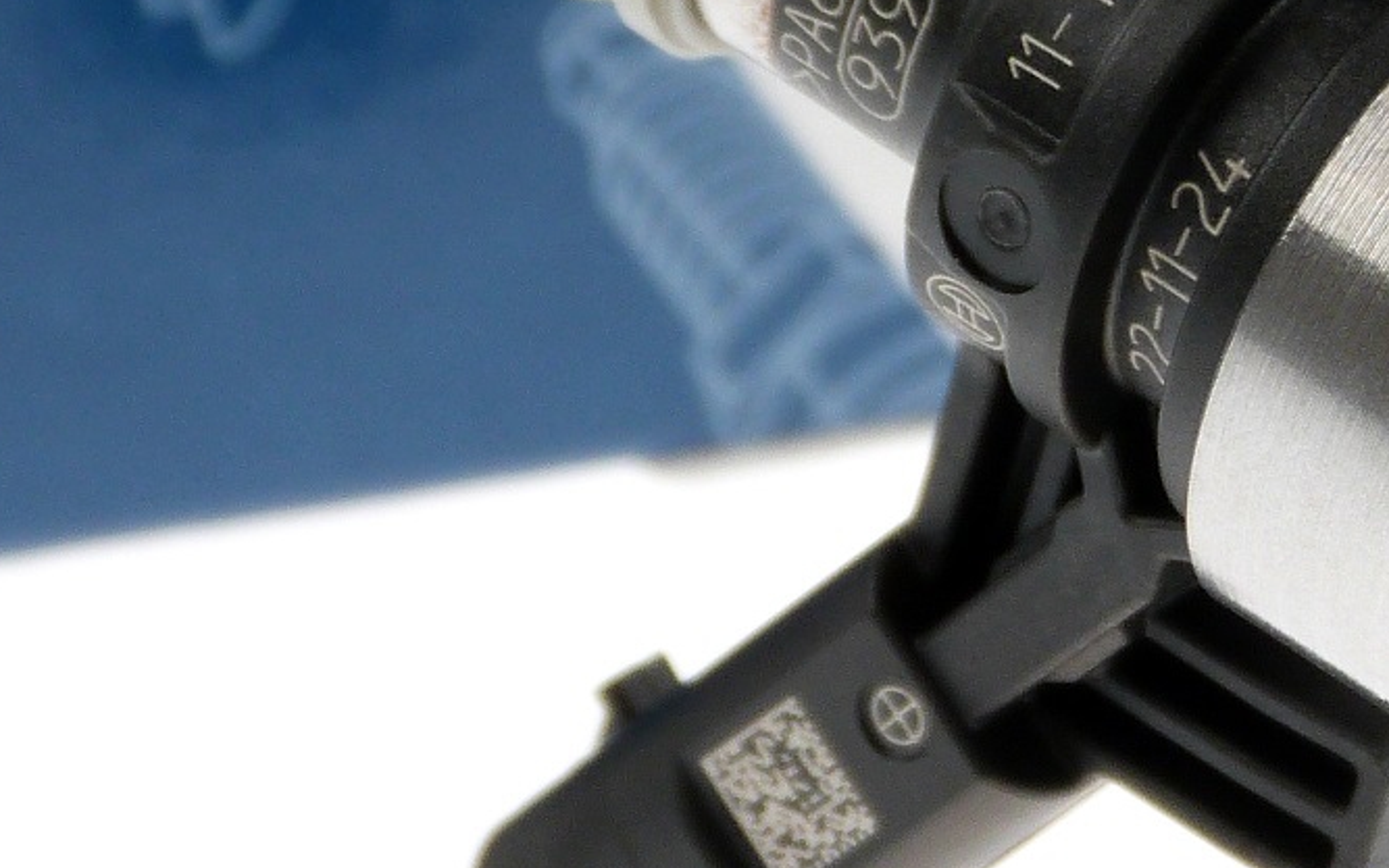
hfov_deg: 3.9
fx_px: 20103
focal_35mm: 531
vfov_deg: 2.5
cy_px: 622
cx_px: 1851
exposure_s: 1/80
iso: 100
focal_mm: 30.1
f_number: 3.7
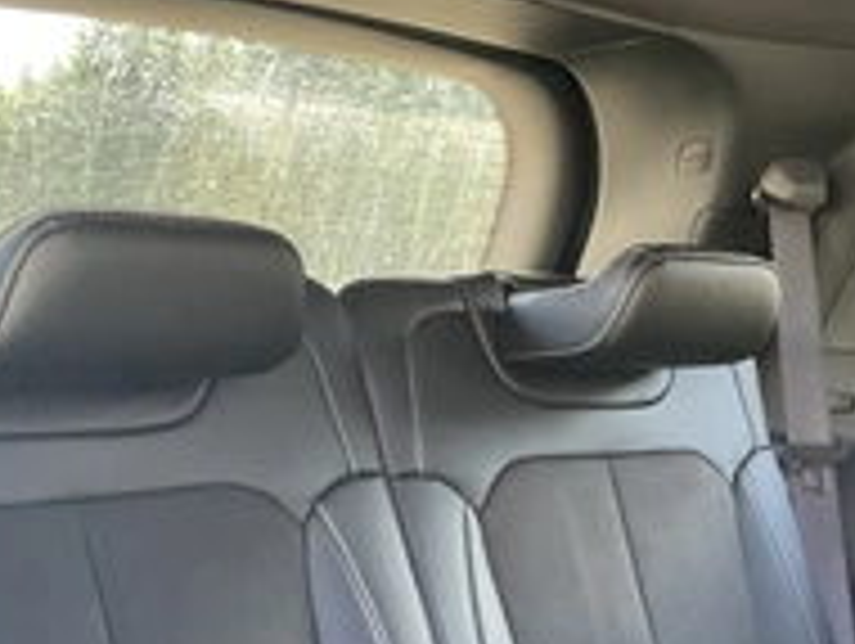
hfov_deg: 31.2
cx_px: 626
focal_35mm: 61
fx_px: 1509
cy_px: 585
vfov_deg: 23.4
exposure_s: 1/60
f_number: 1.8
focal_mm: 3
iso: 160
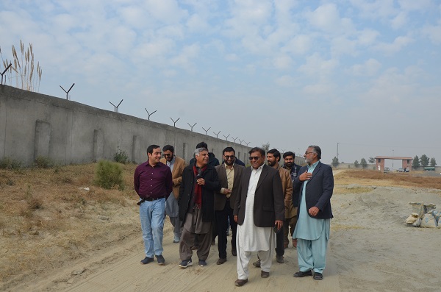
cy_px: 146
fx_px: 403
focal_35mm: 33
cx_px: 220
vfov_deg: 39.8
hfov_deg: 57.3
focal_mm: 22
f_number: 8
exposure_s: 1/250
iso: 125
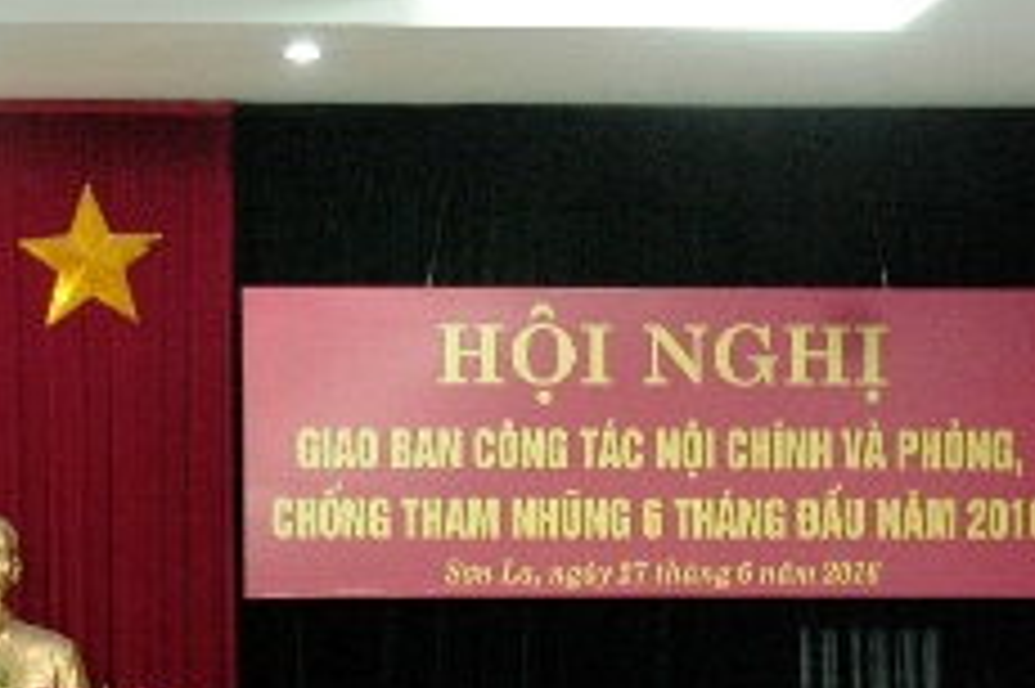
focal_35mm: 104
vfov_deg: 12.7
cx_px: -45
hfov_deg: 18.9
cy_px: 908
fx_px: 2999
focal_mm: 25
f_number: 3.8
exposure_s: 1/30
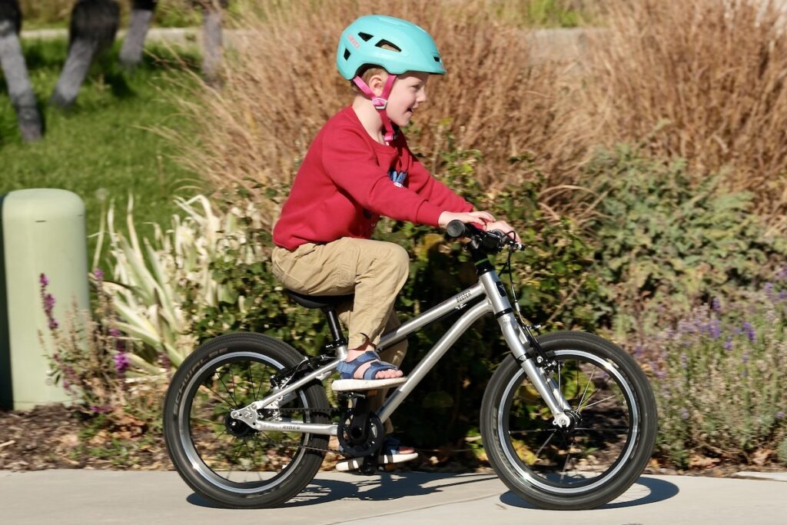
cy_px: 262
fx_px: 4591
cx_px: 394
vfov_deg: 6.5
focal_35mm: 210
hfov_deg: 9.8
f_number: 5.6
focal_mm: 140
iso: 125
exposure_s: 1/680
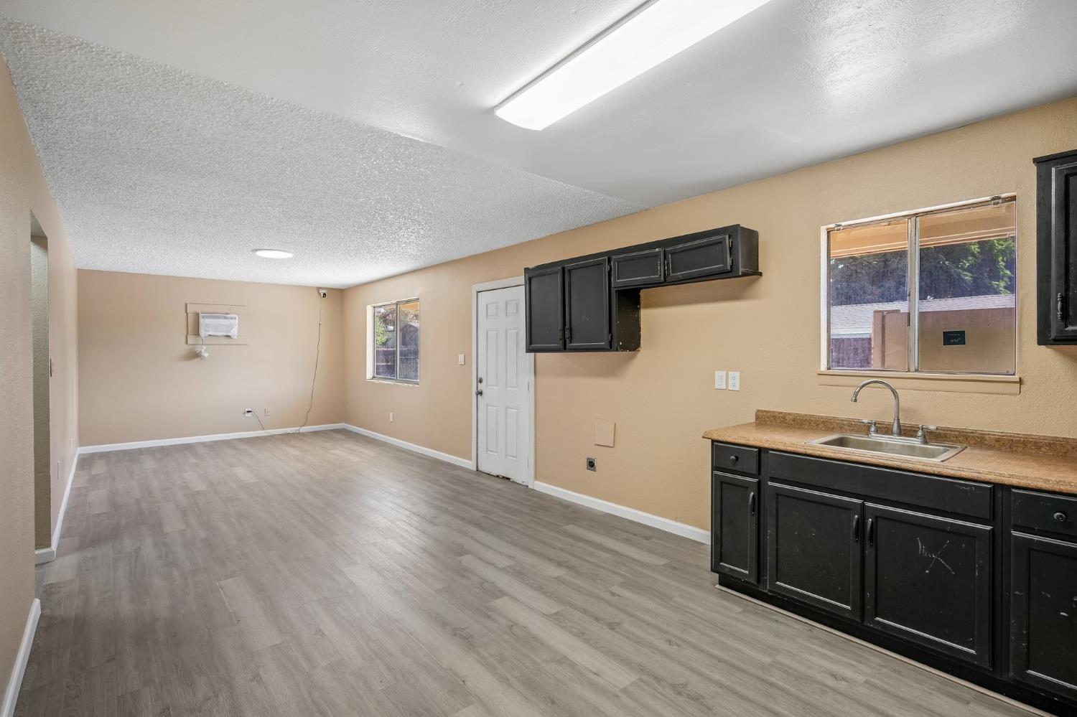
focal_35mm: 17
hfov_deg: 93.3
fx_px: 508
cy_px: 358
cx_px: 538
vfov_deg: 70.4
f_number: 8
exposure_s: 1/30
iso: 400
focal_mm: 17
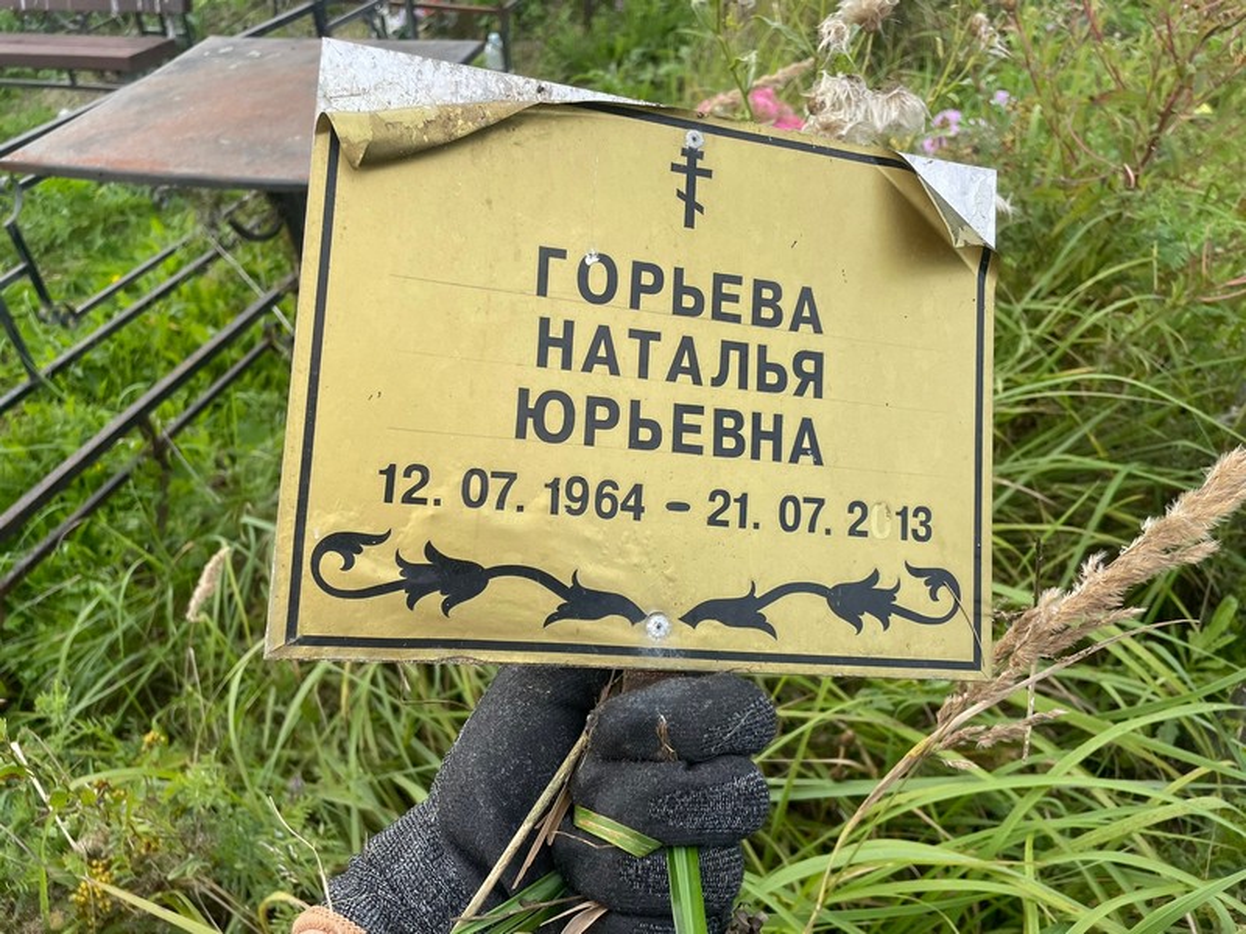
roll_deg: +0.5
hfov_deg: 67.3
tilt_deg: -35.8
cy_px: 467
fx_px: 936
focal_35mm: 26
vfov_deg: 53.1
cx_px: 623
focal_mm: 4.2
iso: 32
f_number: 1.6
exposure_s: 1/882
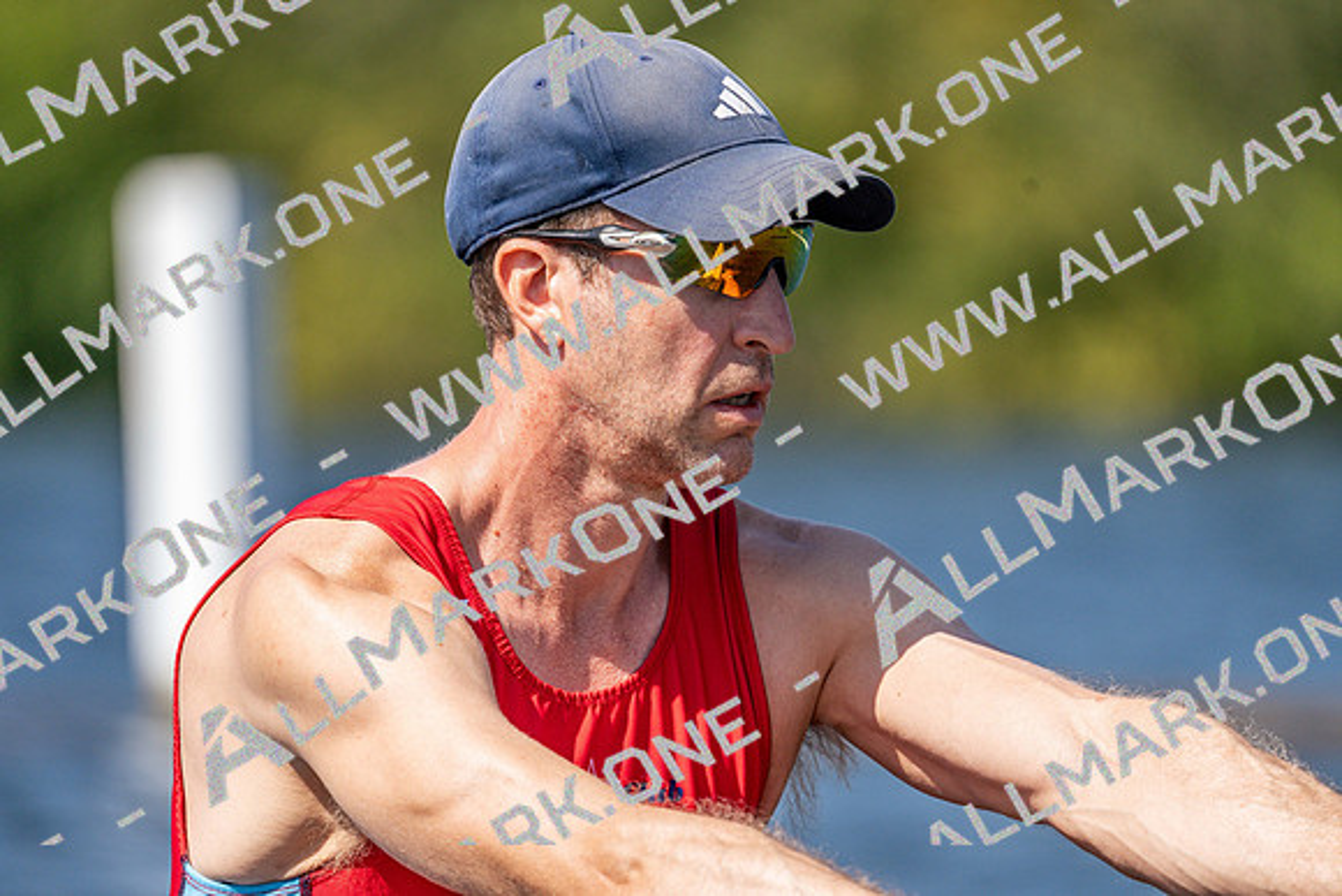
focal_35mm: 489
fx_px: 18232
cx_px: 671
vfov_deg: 2.8
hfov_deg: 4.2
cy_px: 448
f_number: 6.3
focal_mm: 489
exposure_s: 1/2000
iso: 320
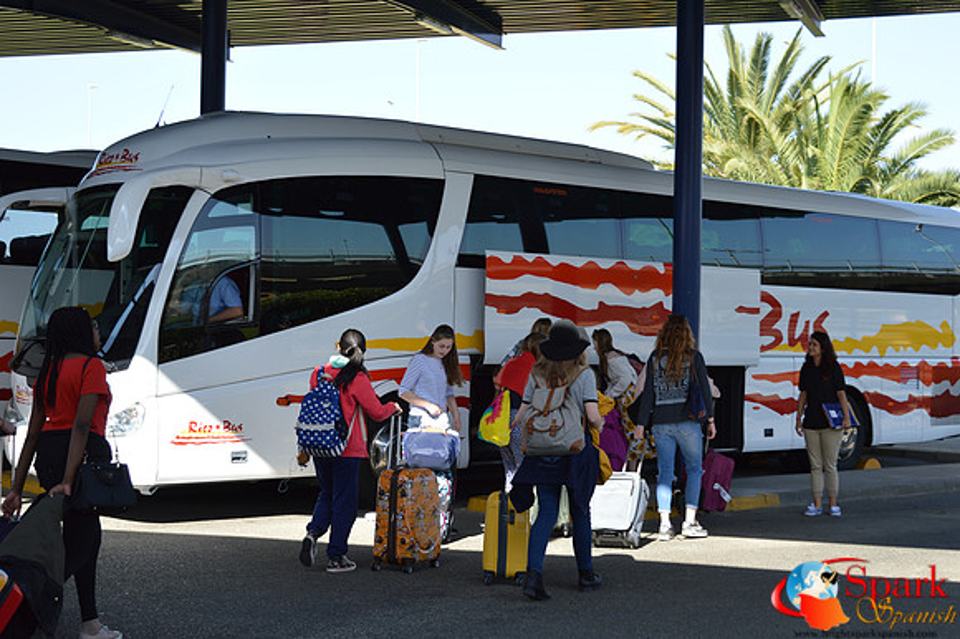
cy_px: 320
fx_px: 1519
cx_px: 480
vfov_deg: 23.8
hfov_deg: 35.1
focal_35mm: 57
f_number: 6.3
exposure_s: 1/160
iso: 100
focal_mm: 38
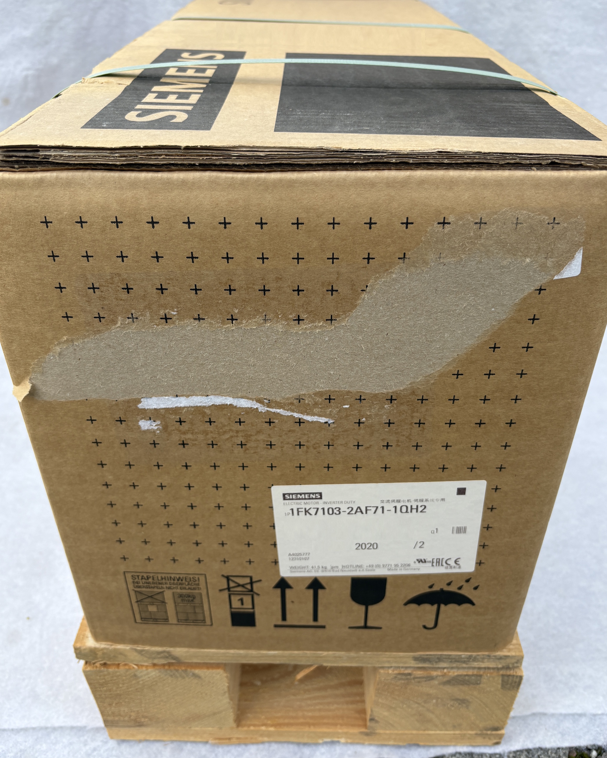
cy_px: 350
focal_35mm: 28
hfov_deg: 51.5
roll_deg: +4.7
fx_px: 629
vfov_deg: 62.1
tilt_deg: -31.2
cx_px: 300
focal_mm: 5.96
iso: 50
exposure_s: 1/830
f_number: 1.6
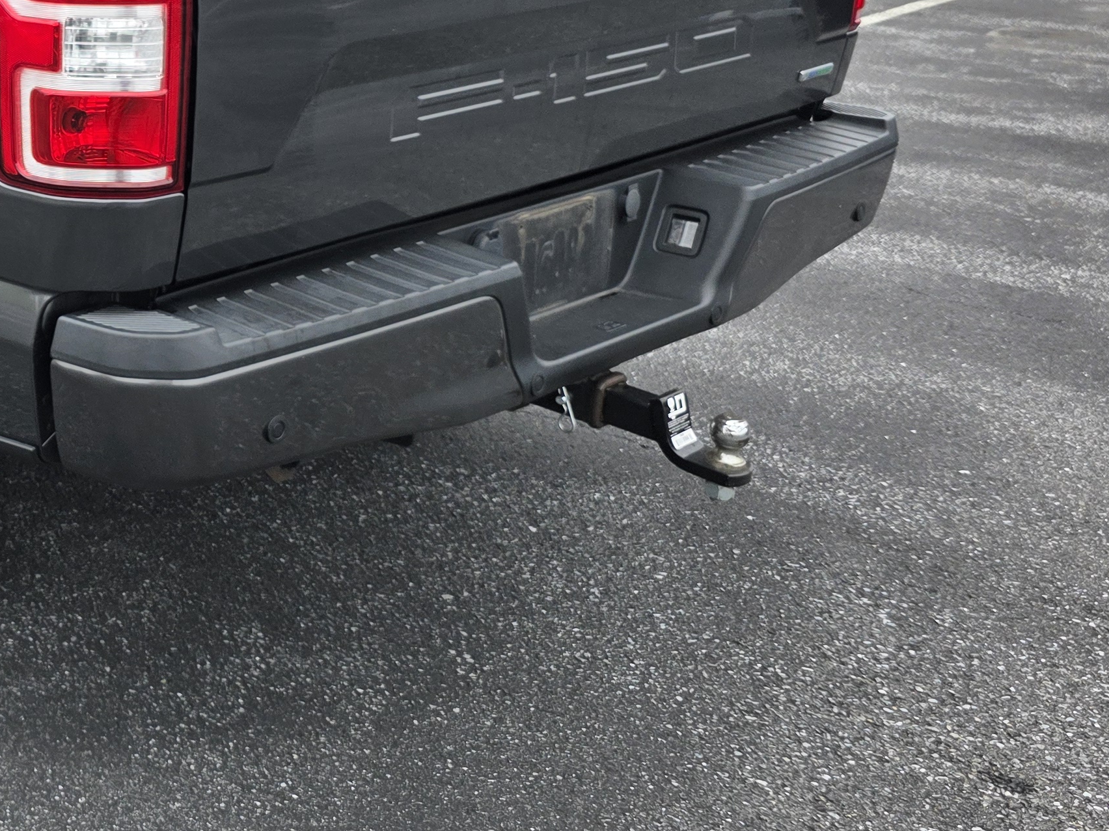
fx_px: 1730
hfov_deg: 32.1
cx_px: -59
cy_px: 131
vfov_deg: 26.4
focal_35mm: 54
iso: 40
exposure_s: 1/180
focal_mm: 6.3
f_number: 1.7
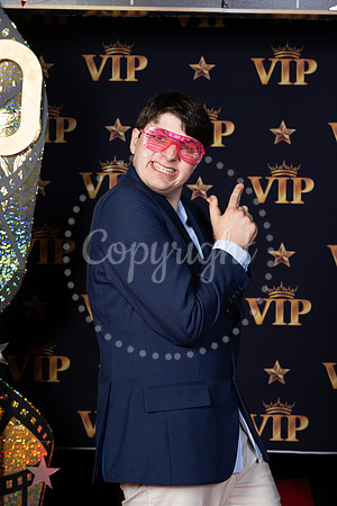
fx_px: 1067
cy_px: 253
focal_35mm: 76
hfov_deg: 17.9
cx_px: 168
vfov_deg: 26.7
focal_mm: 76
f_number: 8
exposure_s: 1/125
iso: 320
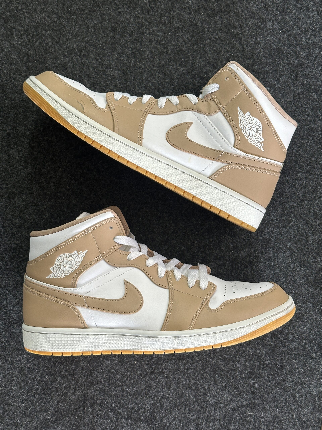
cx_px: 161
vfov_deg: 39.7
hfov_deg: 30.3
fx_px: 595
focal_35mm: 48
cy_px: 215
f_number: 1.78
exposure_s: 1/50
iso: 80
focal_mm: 6.86
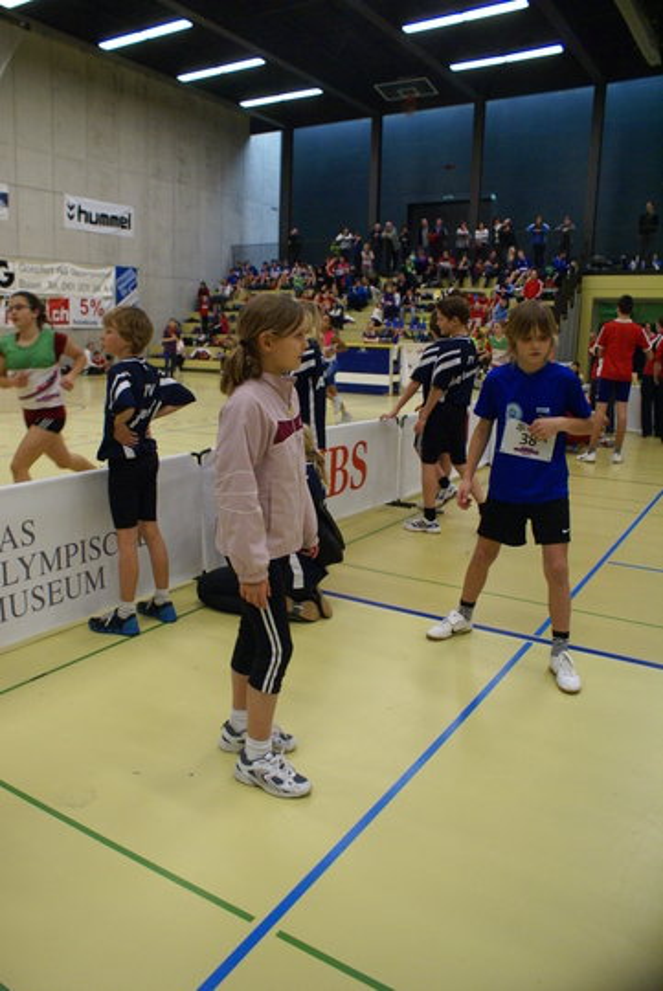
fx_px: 744
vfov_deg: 67.3
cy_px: 496
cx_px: 332
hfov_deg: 48.0
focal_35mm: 27
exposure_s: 1/125
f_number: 3.5
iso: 800
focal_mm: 18
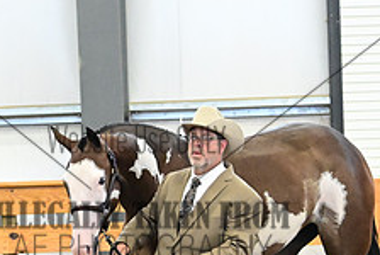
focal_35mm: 367
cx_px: 142
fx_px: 3879
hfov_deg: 5.6
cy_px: 229
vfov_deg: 3.8
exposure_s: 1/404
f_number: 3.5
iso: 6400
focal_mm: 95
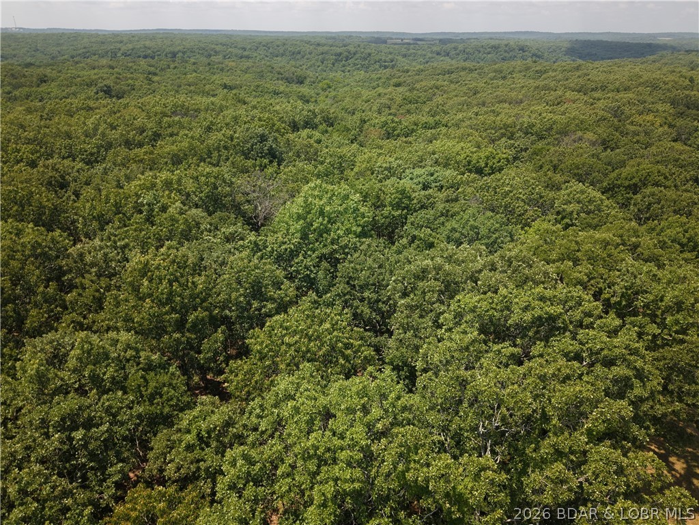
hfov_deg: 71.6
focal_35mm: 24
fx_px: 485
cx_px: 350
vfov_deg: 56.8
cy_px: 262
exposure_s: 1/15
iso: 170
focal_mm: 8.67
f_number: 1.8
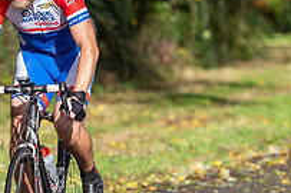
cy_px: 15
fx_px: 3352
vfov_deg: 3.3
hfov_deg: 5.0
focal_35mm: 415
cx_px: 37
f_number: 3.5
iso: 200
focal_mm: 145
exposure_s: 1/2000
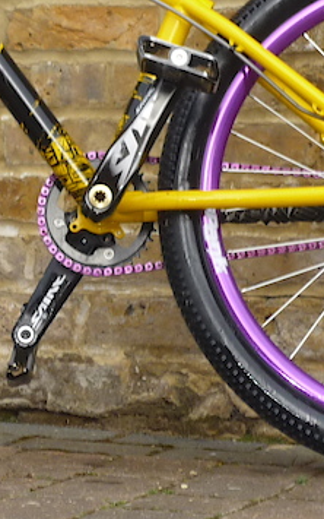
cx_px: 41
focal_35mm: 229
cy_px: 79
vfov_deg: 9.1
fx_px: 3234
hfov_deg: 5.7
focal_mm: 12.3
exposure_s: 1/50
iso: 125
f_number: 4.1
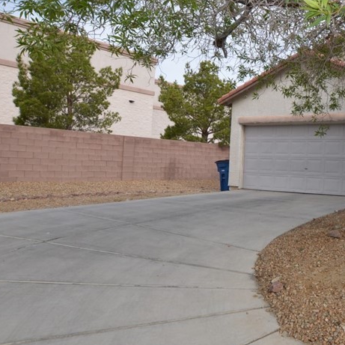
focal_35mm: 30
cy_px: 159
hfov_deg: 44.8
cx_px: 354
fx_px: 338
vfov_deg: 54.0
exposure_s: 1/200
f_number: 7.1
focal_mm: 10
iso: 100
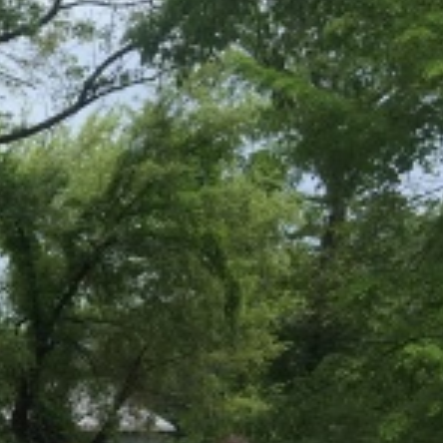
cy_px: 548
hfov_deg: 13.8
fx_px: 1607
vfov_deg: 15.1
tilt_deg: -3.3
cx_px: -386
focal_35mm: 111
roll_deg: +0.3
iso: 25
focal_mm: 4.15
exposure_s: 1/810
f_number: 2.2
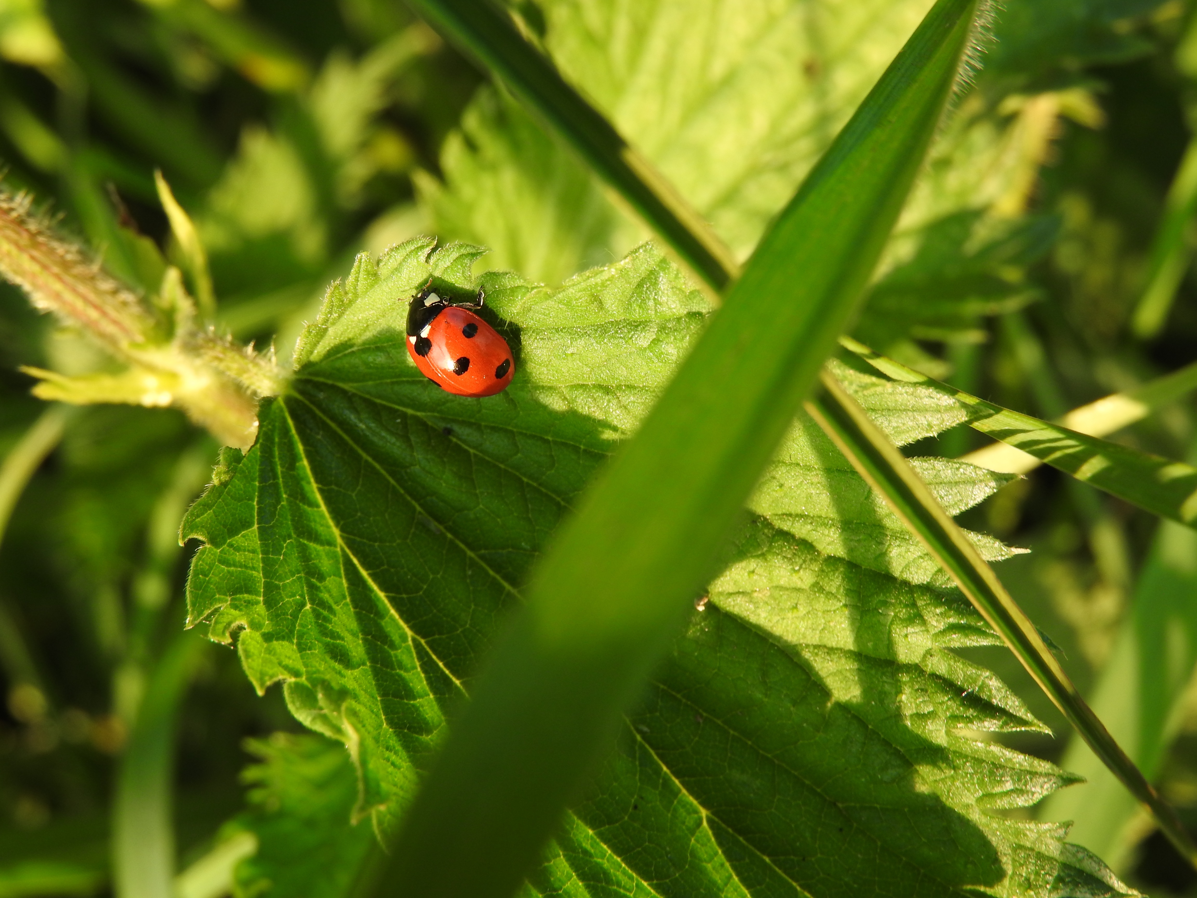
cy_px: 449
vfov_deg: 24.4
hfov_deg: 32.2
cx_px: 598
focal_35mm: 60
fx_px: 2075
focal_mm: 10.7
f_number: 4.2
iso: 100
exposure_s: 1/60
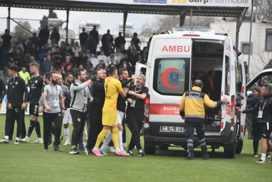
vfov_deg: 4.6
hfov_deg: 6.9
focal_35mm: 300
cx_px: 136
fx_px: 2268
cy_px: 91
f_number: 7.1
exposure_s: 1/800
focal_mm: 200
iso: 800
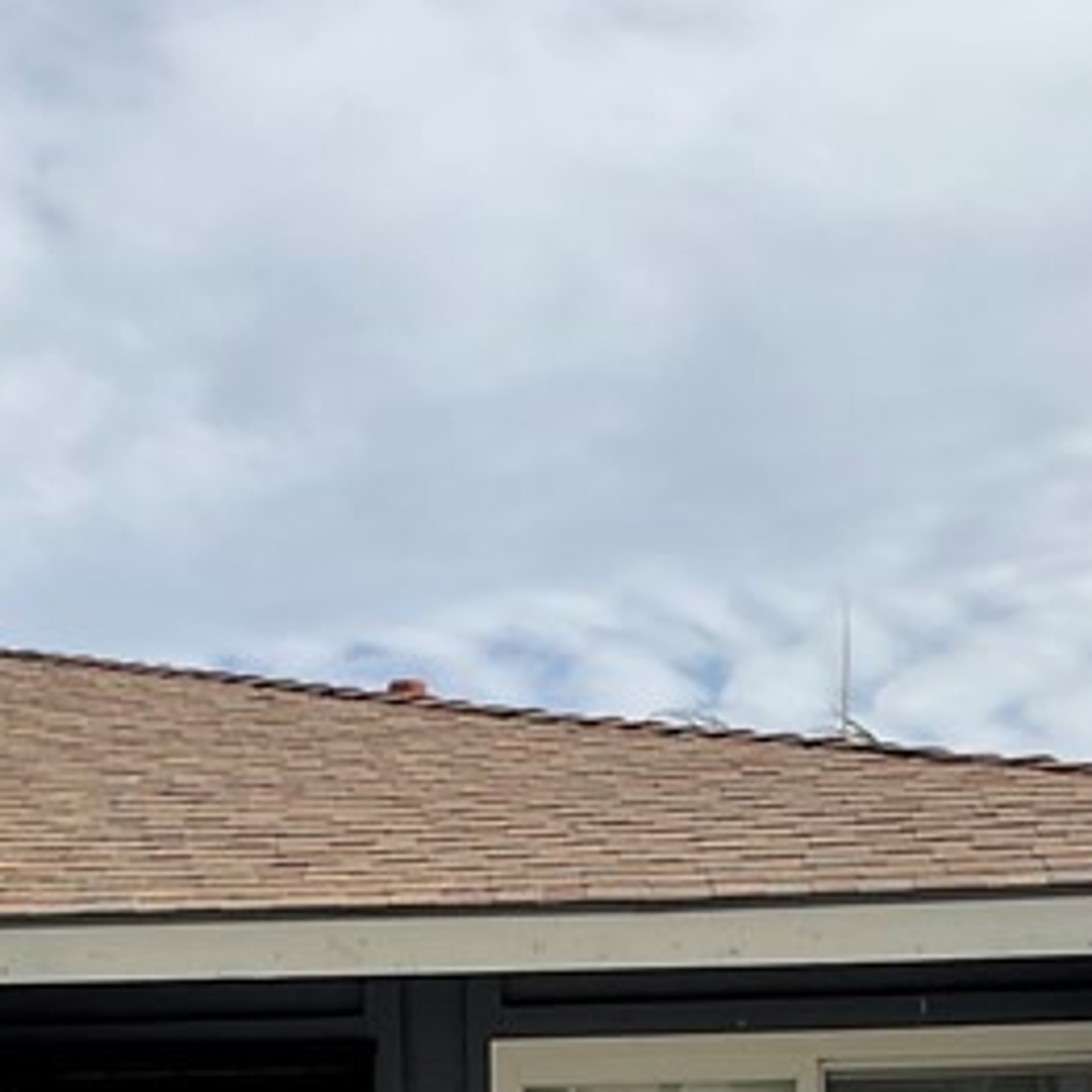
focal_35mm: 100
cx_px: 288
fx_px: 3569
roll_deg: +1.1
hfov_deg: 17.3
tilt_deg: +0.3
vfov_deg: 16.4
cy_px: 1455
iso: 16
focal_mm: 3
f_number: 1.8
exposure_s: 1/2959
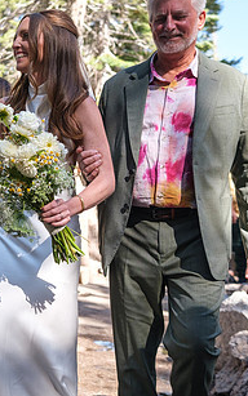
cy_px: 211
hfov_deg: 23.3
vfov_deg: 38.8
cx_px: -26
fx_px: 562
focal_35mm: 52
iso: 250
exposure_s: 1/1500
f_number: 1.8
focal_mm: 18
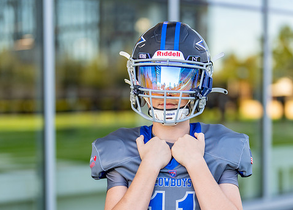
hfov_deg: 22.9
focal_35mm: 87
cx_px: 173
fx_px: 724
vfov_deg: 16.4
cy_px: 138
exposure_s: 1/640
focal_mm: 50
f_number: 1.2
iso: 100
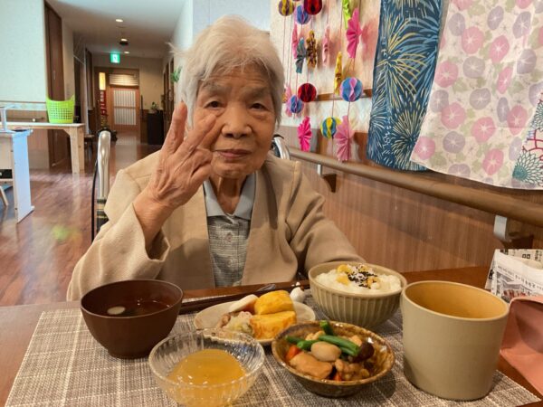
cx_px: 272
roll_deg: -2.2
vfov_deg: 48.2
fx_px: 455
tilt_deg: -10.4
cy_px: 204
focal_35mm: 29
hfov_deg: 61.7
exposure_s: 1/60
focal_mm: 3
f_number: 1.8
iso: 250
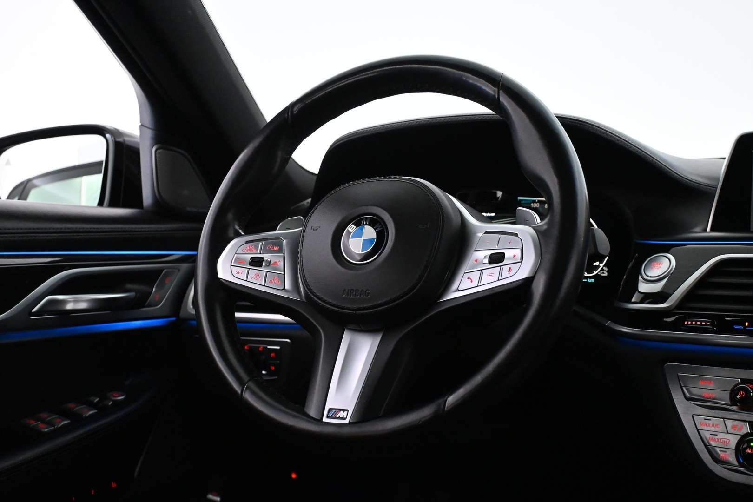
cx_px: 376
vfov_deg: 34.2
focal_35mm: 39
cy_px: 251
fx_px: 816
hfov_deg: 49.6
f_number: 4.5
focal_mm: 26
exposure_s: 1/60
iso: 4500
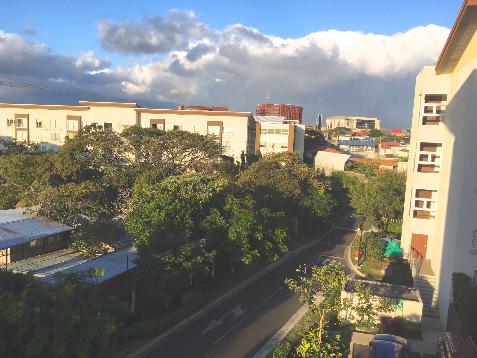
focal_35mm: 29
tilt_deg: -6.2
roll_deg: -2.4
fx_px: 400
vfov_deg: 48.2
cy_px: 179
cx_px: 238
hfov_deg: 61.7
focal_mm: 4.15
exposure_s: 1/1099
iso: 25
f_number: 2.2
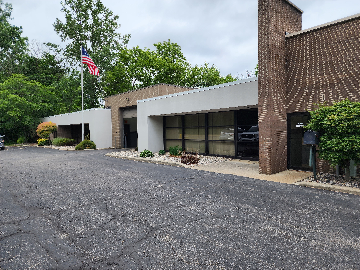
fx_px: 239
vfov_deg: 58.9
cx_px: 180
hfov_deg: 73.9
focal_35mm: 23
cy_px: 135
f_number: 1.8
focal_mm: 6.4
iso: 12
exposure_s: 1/365
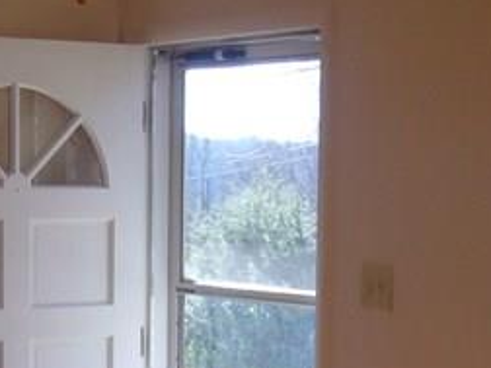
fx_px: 1617
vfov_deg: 12.7
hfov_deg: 17.2
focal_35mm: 114
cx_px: 144
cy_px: 428
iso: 80
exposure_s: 1/80
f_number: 2.8
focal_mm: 4.6
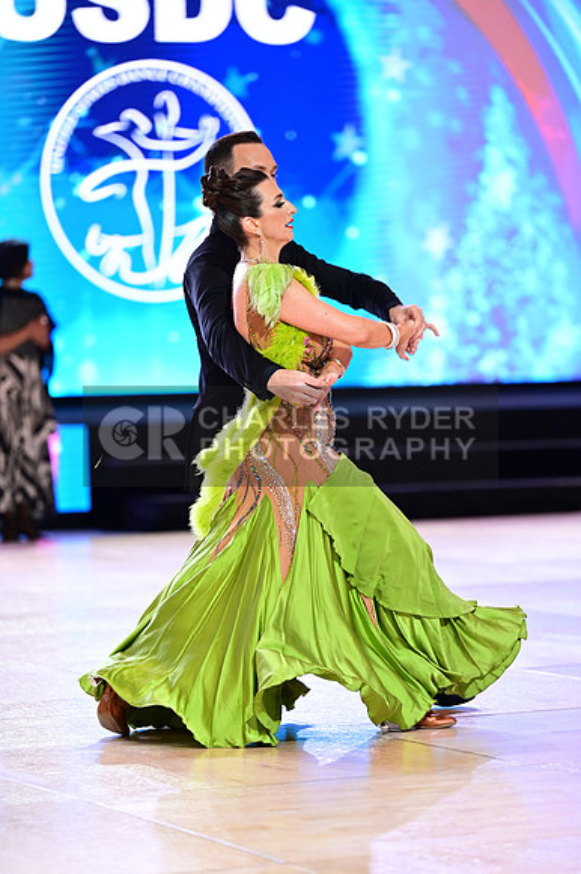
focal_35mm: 145
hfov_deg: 9.5
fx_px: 3514
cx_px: 290
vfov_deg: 14.2
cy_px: 437
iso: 2000
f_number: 2.8
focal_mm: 145
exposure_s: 1/400
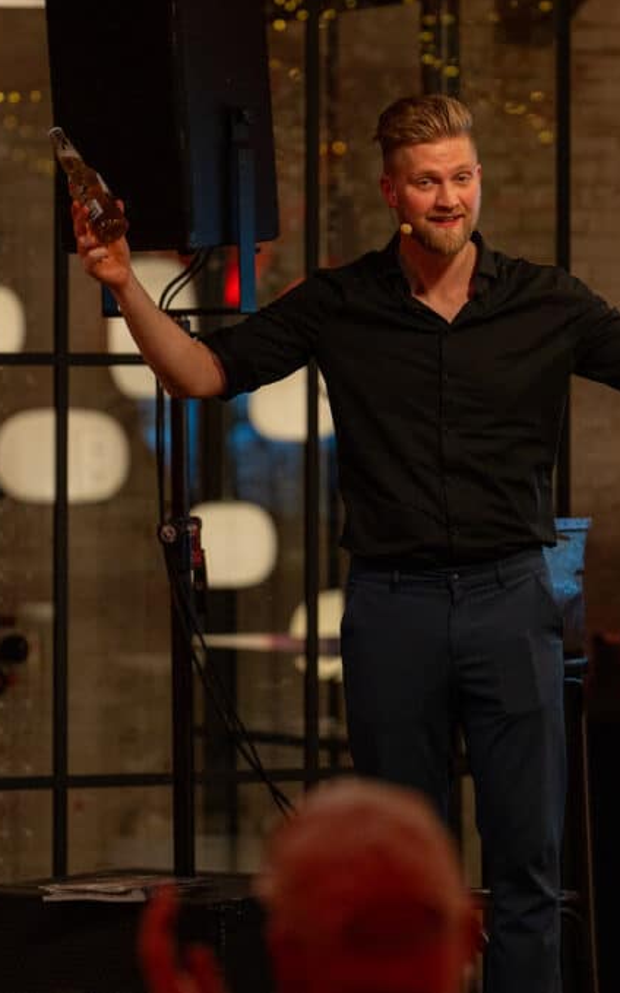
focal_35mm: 206
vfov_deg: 10.2
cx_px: 401
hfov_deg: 6.4
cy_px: 496
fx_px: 5573
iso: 1600
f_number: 2.8
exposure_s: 1/125
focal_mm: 134
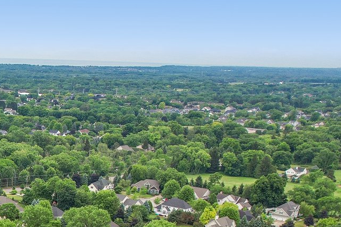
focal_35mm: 70
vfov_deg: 18.5
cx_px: -134
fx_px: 663
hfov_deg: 24.2
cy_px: 268
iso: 100
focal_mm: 8.4
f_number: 2.8
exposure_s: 1/1000
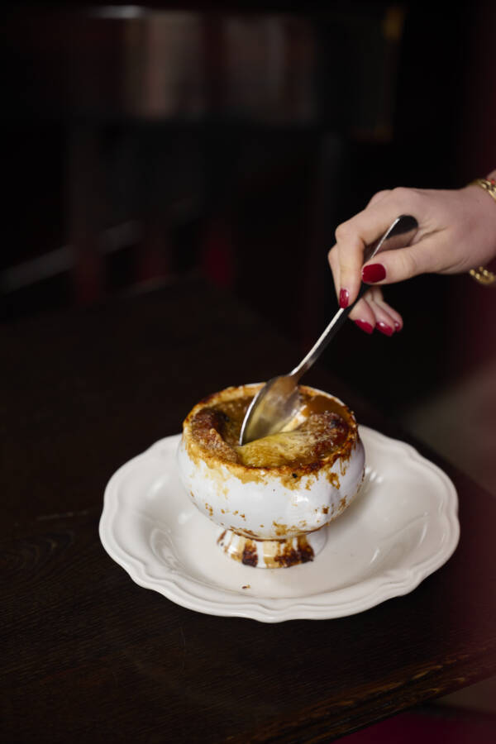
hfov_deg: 13.0
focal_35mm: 105
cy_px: 372
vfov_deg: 19.5
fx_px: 2170
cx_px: 248
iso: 500
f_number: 3
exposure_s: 1/160
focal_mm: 105
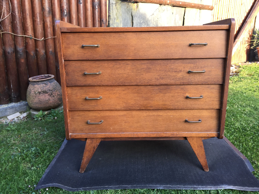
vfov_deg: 48.2
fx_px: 217
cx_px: 130
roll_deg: +0.6
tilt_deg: -15.1
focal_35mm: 29
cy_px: 97
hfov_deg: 61.7
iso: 32
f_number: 2.2
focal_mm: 4.15
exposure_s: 1/50
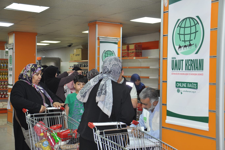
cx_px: 112
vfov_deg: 25.7
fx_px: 328
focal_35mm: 52
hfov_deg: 37.9
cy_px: 75
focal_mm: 35
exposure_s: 1/60
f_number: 4.5
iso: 400
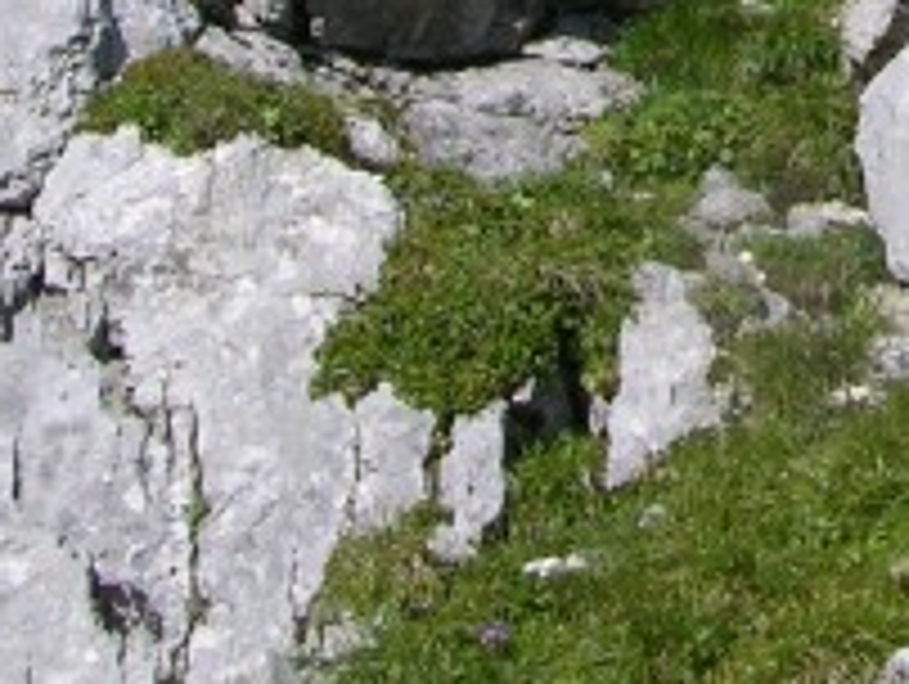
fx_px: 4653
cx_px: 1174
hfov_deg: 10.9
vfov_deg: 7.9
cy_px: -814
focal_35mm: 177
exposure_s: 1/216
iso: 50
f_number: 6.3
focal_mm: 8.9
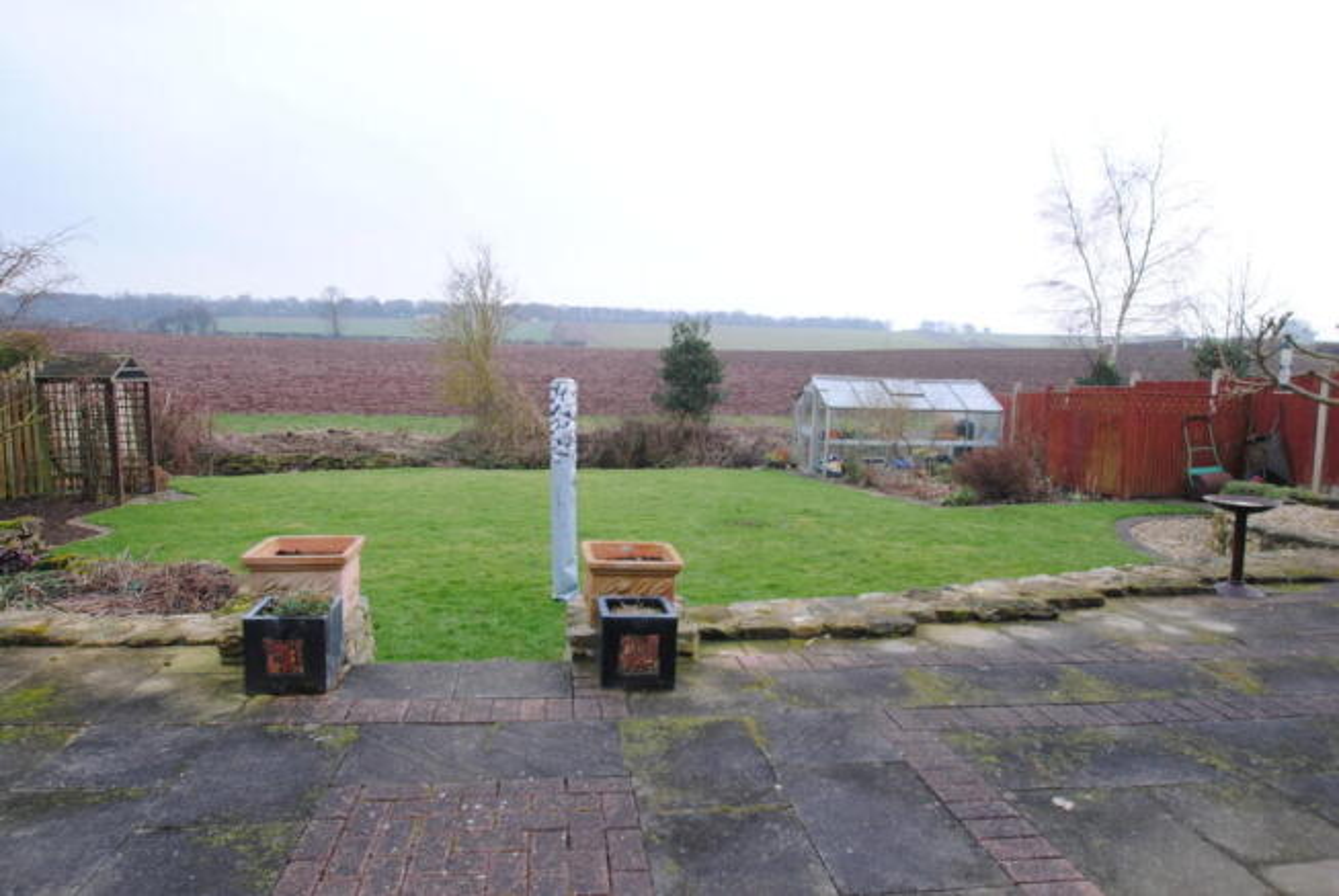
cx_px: 670
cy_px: 448
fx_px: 838
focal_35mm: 22
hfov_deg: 77.3
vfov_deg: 56.3
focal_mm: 15
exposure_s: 1/30
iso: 200
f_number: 4
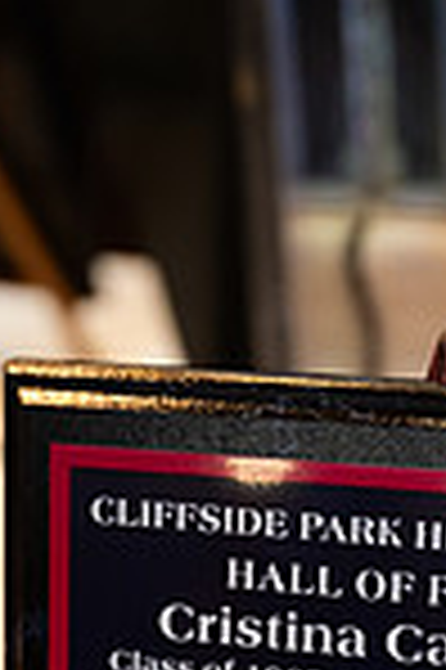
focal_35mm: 142
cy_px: 958
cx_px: 394
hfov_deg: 9.6
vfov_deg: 13.7
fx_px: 2645
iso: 1600
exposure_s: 1/200
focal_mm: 47
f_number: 3.2
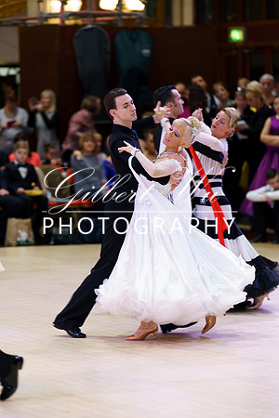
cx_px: 140
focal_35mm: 182
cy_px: 209
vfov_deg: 11.3
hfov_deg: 7.5
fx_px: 2116
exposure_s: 1/100
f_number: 2.8
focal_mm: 182
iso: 640
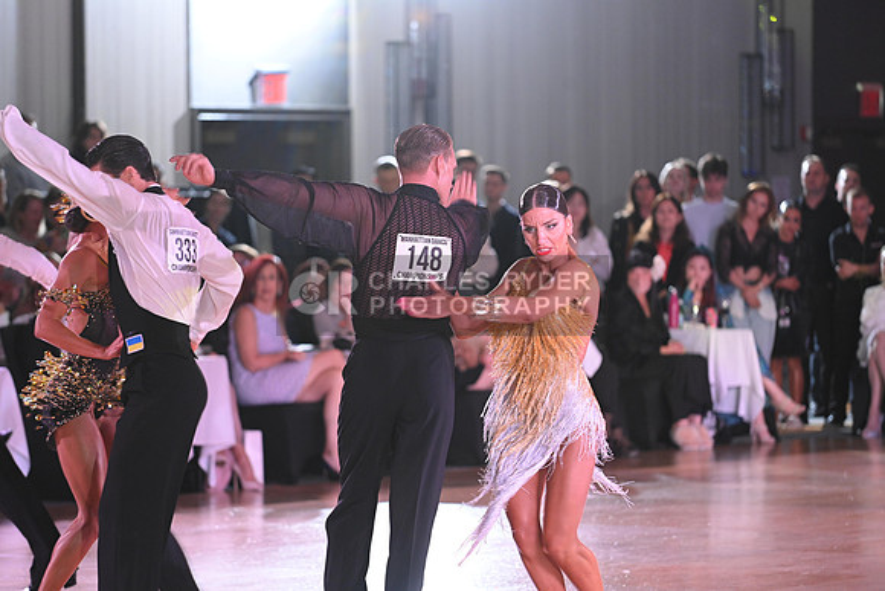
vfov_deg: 6.9
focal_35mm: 200
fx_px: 4918
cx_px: 442
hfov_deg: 10.3
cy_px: 296
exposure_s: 1/200
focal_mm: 200
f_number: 4.5
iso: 1600
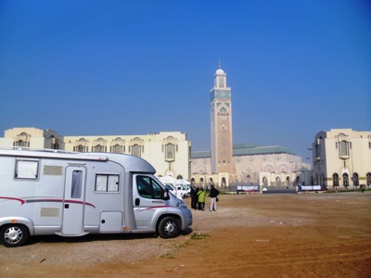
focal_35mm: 31
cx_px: 186
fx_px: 332
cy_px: 139
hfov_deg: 58.4
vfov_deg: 45.4
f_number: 9.5
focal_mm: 5.6
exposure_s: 1/224
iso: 80
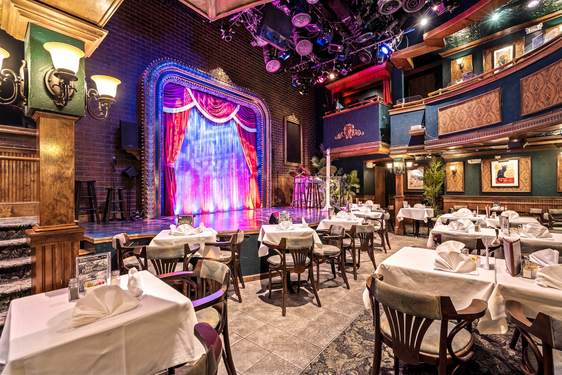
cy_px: 188
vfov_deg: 73.7
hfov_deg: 96.7
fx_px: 250
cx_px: 281
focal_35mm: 16
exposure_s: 3.2
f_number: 6.3
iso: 640
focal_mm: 16
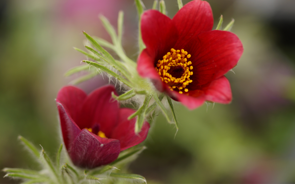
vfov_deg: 8.5
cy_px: 86
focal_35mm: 154
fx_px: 1238
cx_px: 148
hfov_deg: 13.6
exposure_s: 1/160
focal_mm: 100
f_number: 2.8
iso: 100
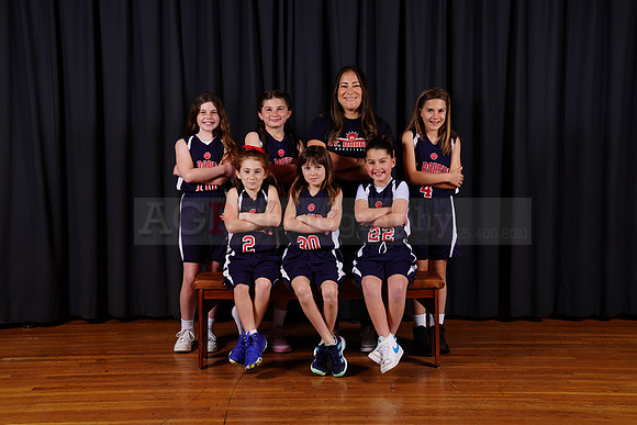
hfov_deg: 34.5
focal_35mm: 58
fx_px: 1026
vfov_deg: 23.4
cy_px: 212
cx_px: 318
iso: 200
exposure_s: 1/200
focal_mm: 58
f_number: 5.6
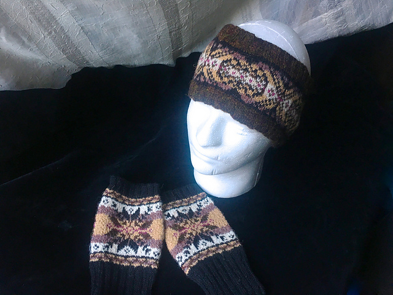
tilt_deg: -42.9
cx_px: 196
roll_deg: -7.4
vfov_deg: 48.2
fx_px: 329
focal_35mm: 29
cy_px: 148
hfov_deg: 61.7
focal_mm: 4.15
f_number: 2.2
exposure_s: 1/15
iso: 25
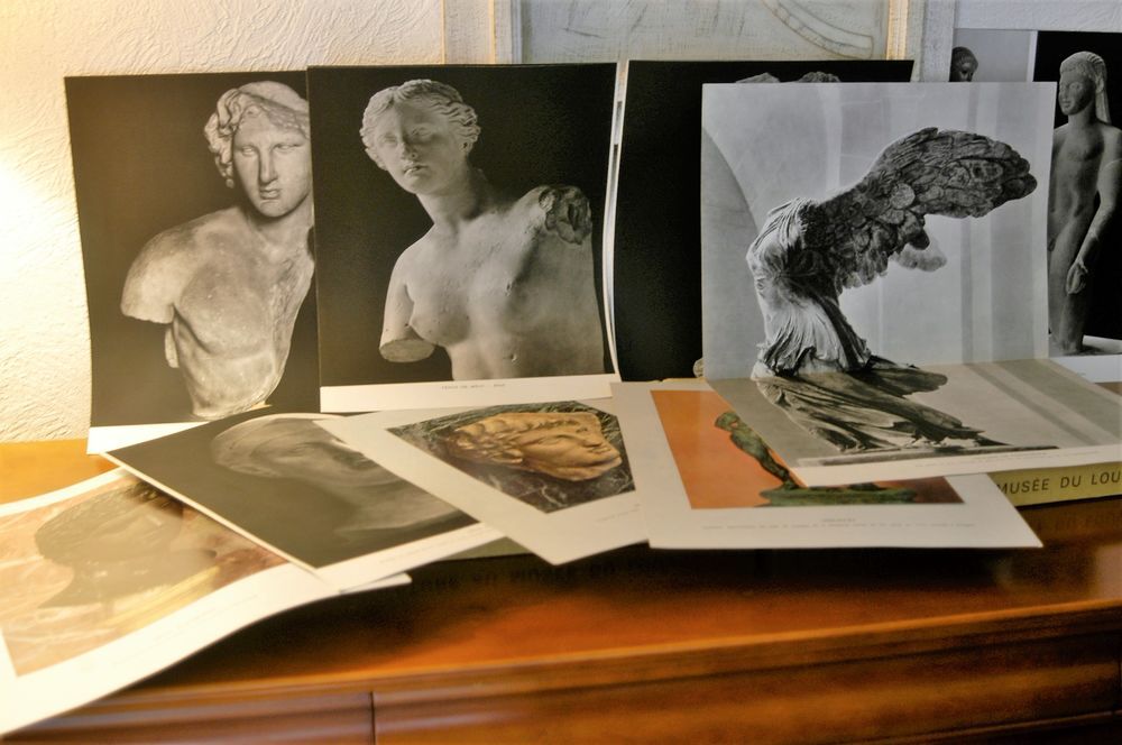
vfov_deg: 31.8
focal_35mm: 42
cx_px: 561
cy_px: 372
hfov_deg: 46.5
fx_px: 1307
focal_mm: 28
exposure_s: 1/8
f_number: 3.5
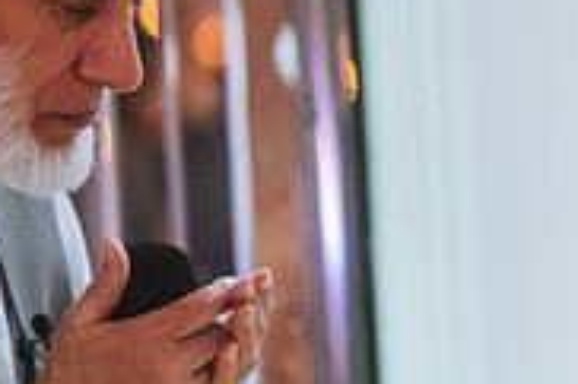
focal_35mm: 527
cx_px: 219
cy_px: 319
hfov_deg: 3.9
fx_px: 8453
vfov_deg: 2.6
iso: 1250
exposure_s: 1/200
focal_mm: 165
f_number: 2.8
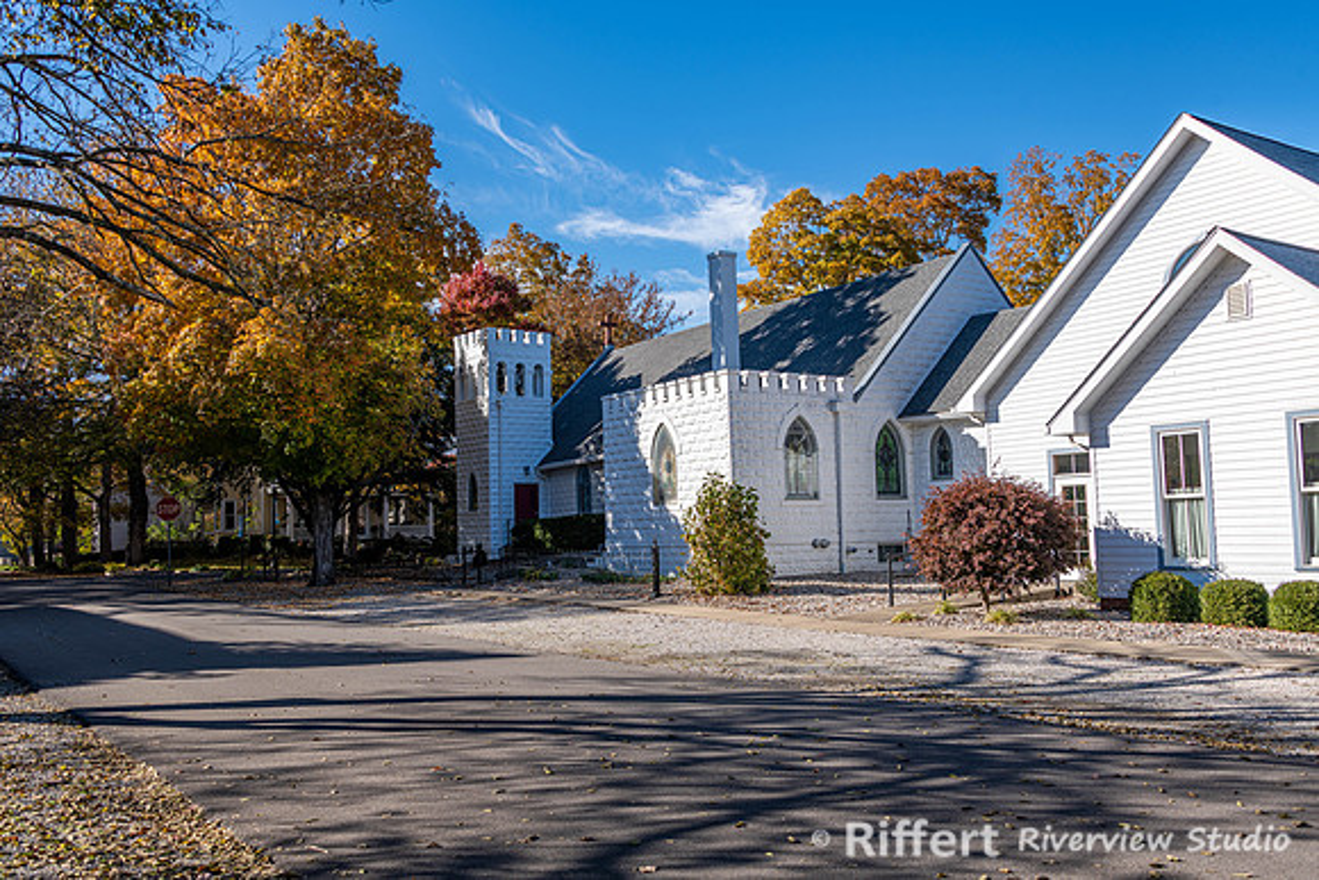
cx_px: 660
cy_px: 440
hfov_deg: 58.0
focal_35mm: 32
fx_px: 1189
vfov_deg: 40.6
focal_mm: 32
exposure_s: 1/160
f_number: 8
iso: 64
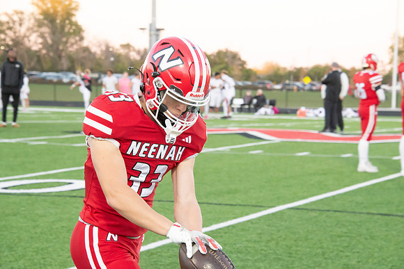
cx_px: 202
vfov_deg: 10.2
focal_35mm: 135
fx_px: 1515
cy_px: 134
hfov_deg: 15.2
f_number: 9
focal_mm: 135
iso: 8000
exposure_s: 1/320
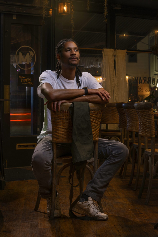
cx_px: 79
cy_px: 118
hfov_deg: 15.2
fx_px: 592
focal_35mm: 90
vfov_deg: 22.6
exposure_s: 1/3
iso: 500
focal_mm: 90
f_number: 10
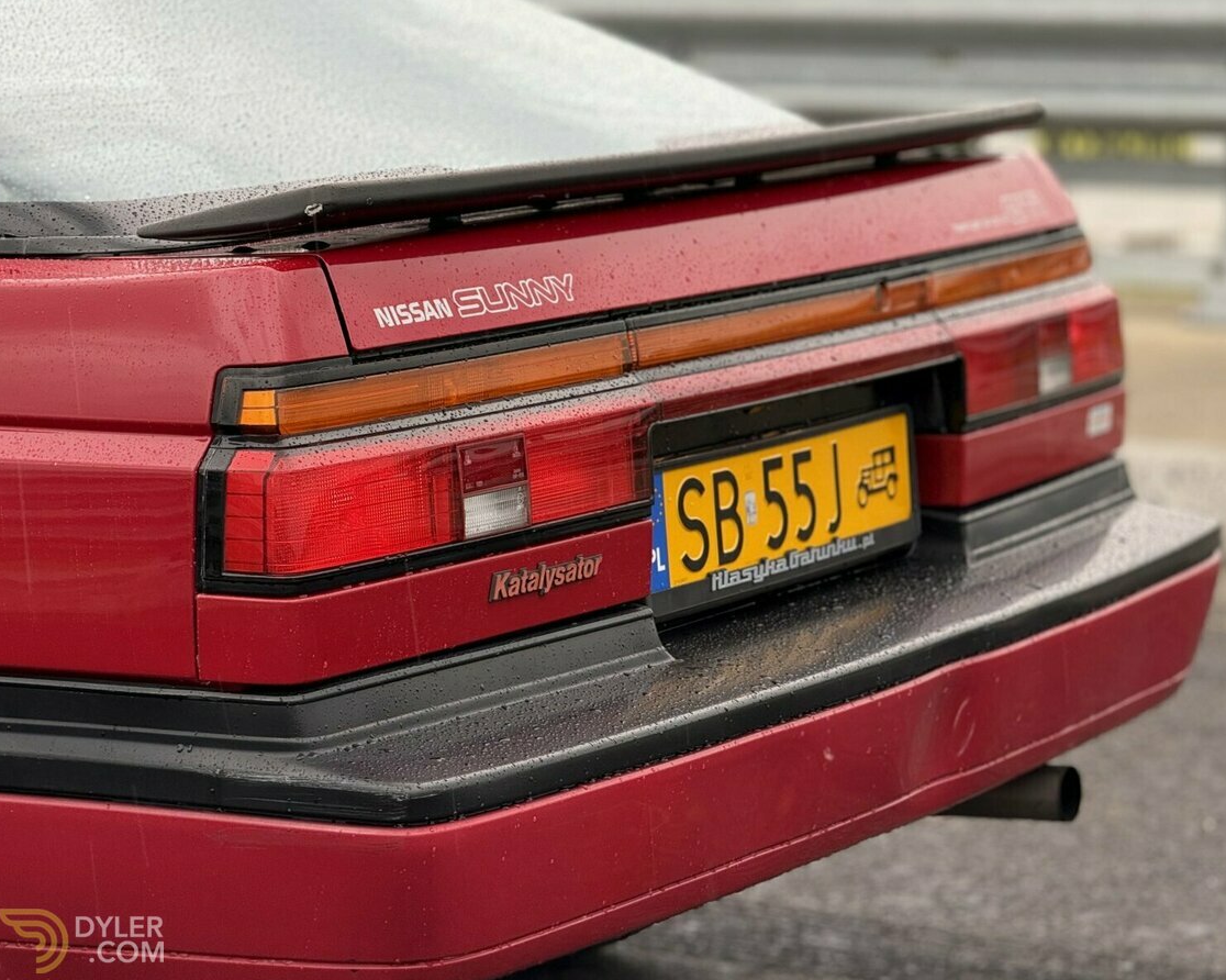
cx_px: 647
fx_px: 4570
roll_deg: -0.5
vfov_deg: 12.2
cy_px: 490
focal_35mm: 126
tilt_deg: -9.4
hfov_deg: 15.3
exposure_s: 1/102
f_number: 2.8
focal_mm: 15.66
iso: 50
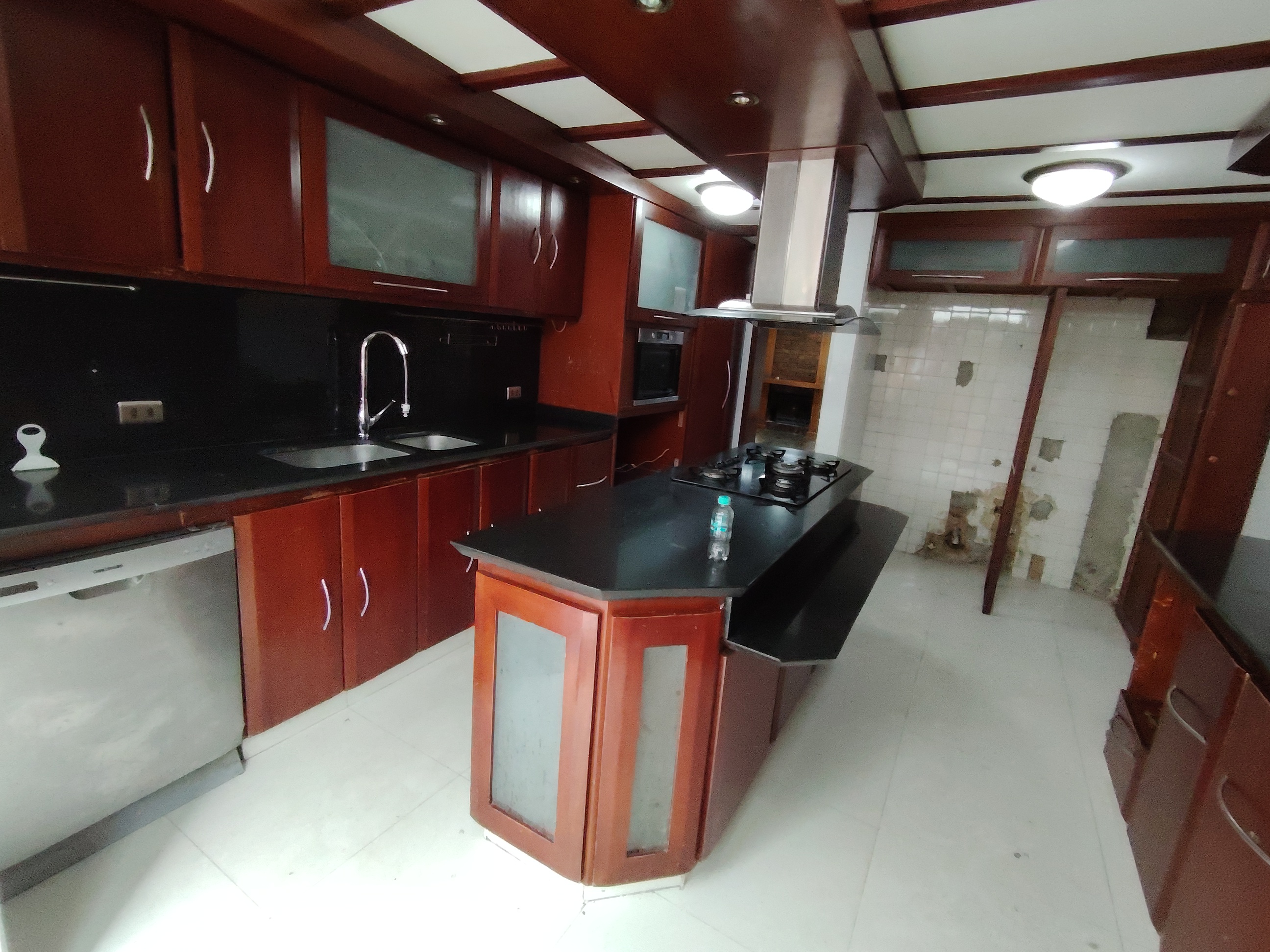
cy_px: 476
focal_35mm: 17
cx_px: 635
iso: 586
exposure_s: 1/25
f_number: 2.2
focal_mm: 1.43
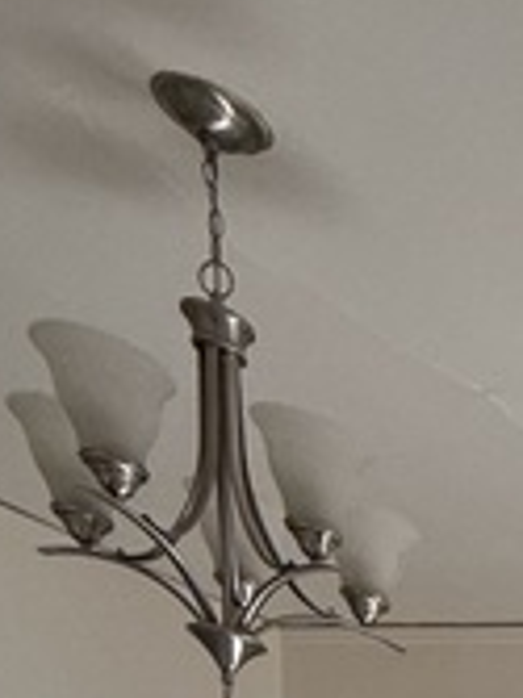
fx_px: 1130
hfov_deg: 18.4
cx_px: 1017
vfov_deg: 19.9
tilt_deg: -13.1
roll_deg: -7.7
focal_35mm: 56
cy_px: 1360
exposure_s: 1/190
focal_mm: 2.22
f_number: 2.2
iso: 64
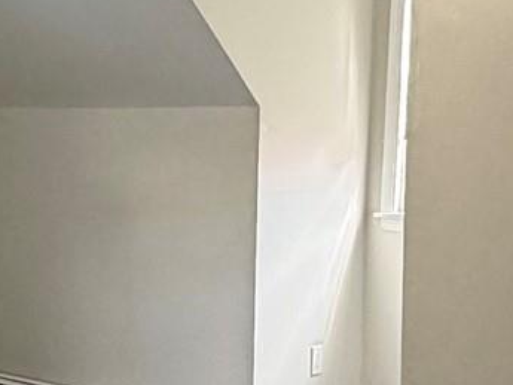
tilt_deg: -7.2
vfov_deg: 17.7
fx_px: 1230
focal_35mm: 83
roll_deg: -1.0
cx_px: 181
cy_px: 294
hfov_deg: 23.5
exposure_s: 1/60
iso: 400
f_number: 2.2
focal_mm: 2.22
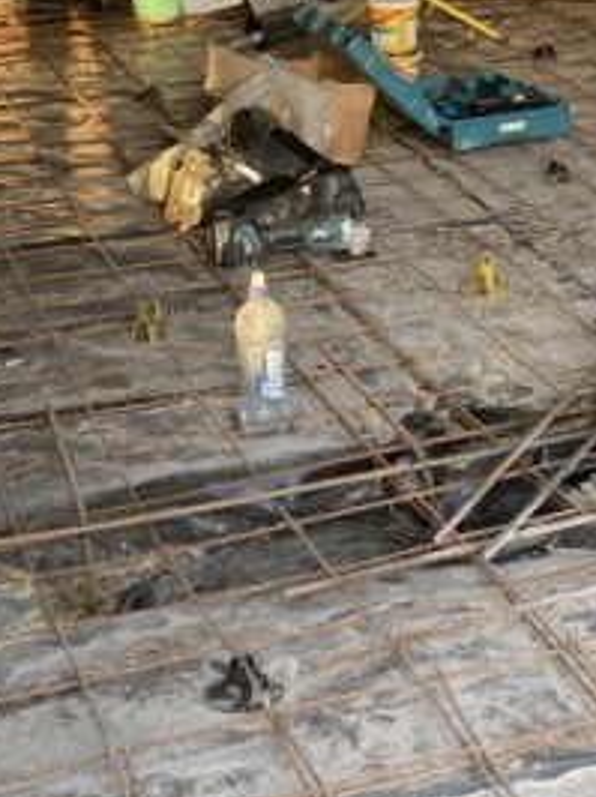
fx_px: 2023
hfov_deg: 16.6
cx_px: 514
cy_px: 33
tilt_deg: -10.6
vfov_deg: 21.6
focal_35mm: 88
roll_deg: +2.1
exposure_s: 1/122
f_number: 1.8
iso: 50
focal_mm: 4.25
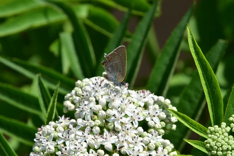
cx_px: 117
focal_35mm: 600
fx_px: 3898
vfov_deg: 2.3
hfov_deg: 3.4
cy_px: 78
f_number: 16
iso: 400
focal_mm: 400
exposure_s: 1/320
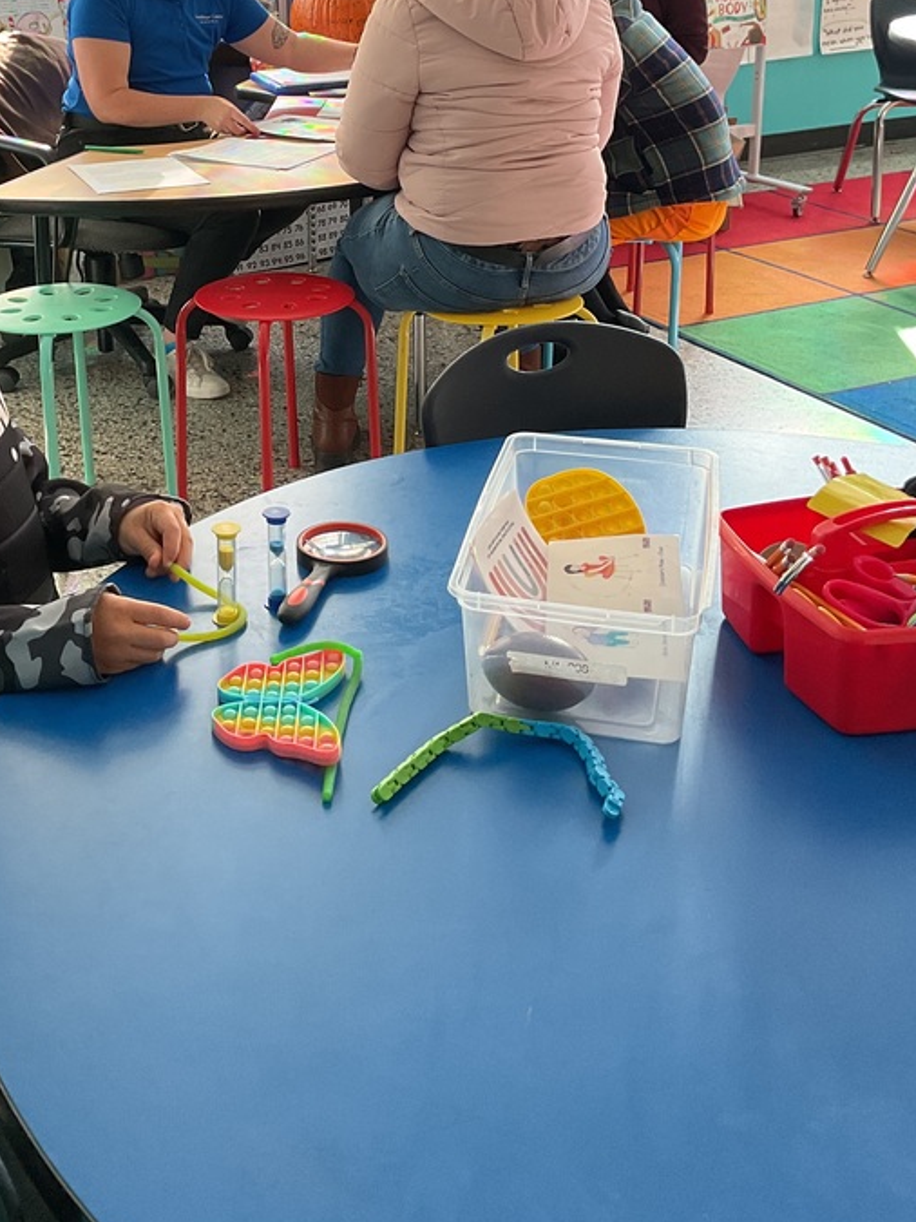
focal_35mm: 44
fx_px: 1553
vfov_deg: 41.7
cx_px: 310
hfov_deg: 32.6
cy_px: 313
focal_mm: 3
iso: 32
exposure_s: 1/60
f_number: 1.8
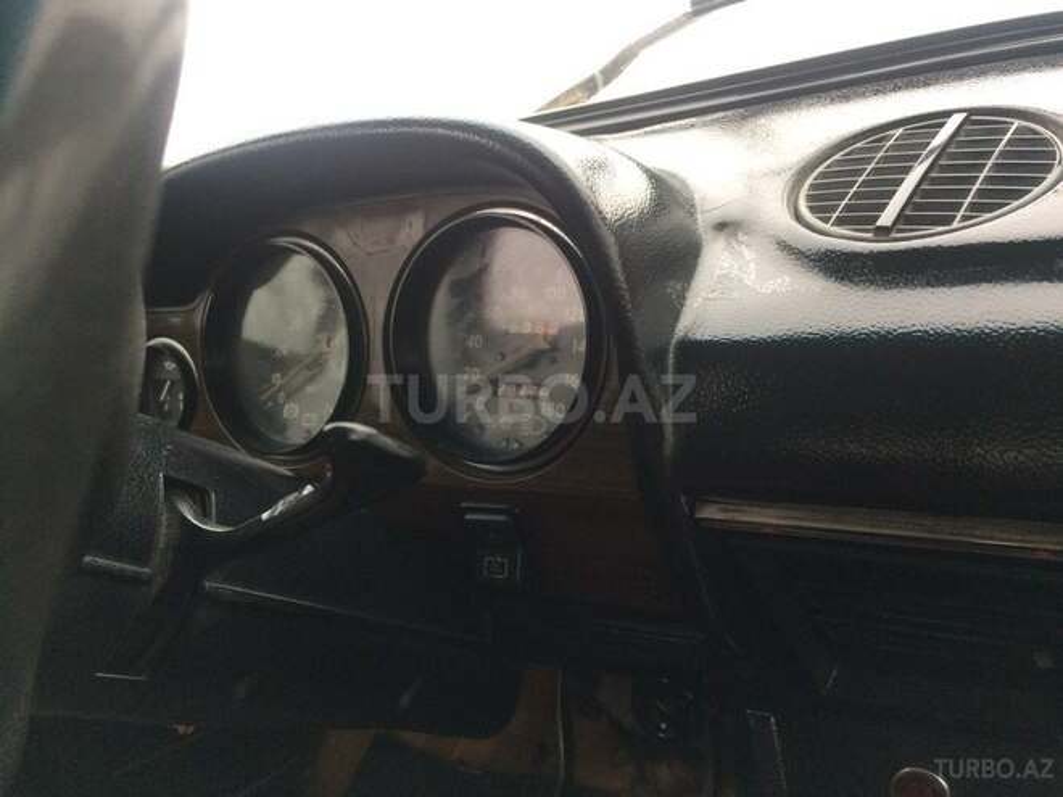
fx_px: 891
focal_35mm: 29
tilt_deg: -8.2
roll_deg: +4.1
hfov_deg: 61.7
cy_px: 398
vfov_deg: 48.2
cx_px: 532
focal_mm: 4.15
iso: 64
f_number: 2.2
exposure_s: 1/33
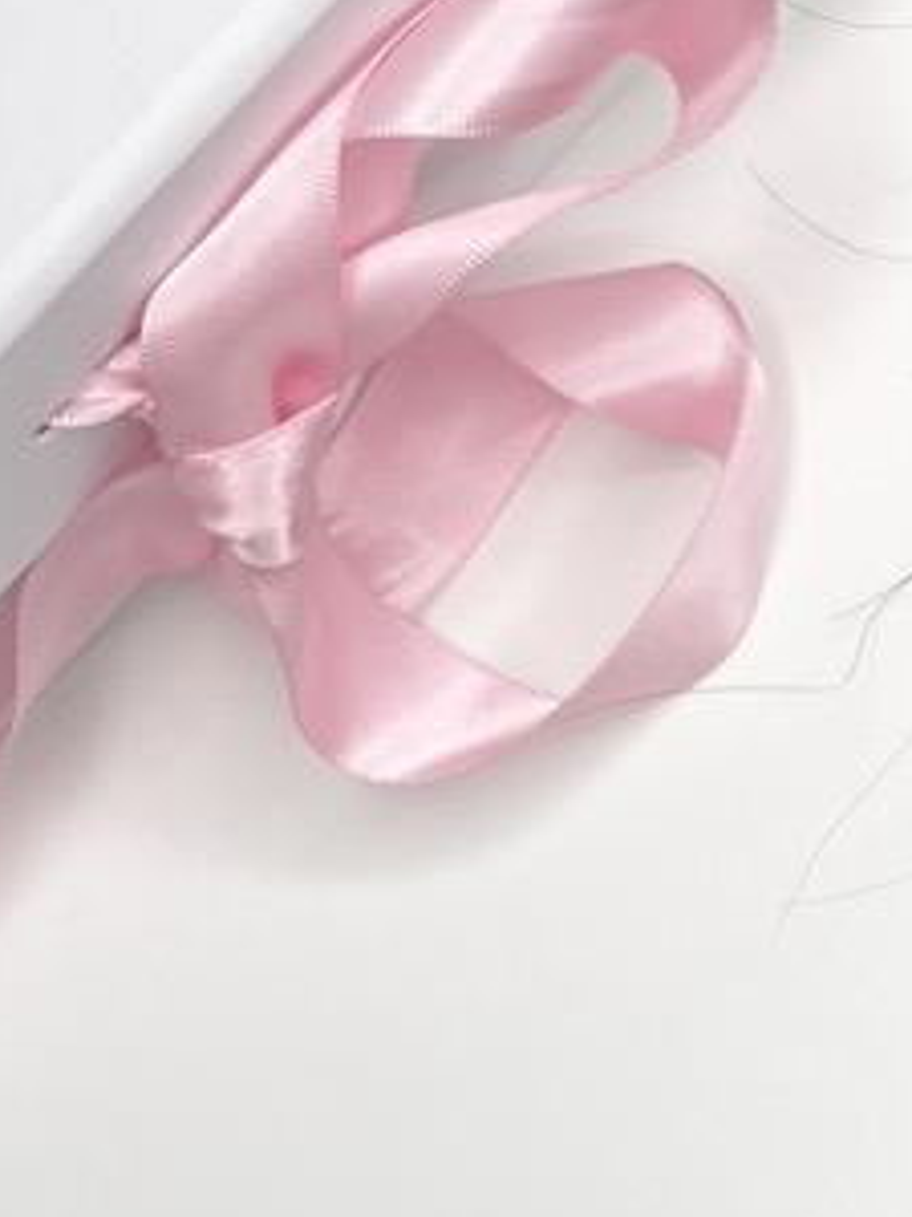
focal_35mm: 111
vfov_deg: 17.4
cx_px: 1666
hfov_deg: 12.2
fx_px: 3899
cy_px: 1144
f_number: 1.6
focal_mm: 4.2
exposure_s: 1/198
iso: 32
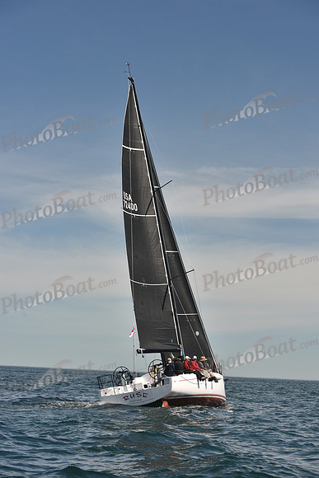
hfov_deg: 19.5
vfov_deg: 28.8
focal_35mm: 70
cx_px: 160
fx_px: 930
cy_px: 239
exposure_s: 1/640
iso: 250
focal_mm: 70
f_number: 7.1
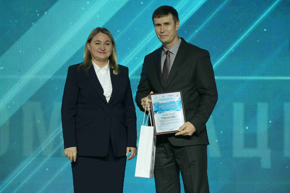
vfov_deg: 6.9
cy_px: 96
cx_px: 145
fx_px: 1611
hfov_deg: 10.3
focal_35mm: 200
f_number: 7.1
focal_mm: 200
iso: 1600
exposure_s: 1/200
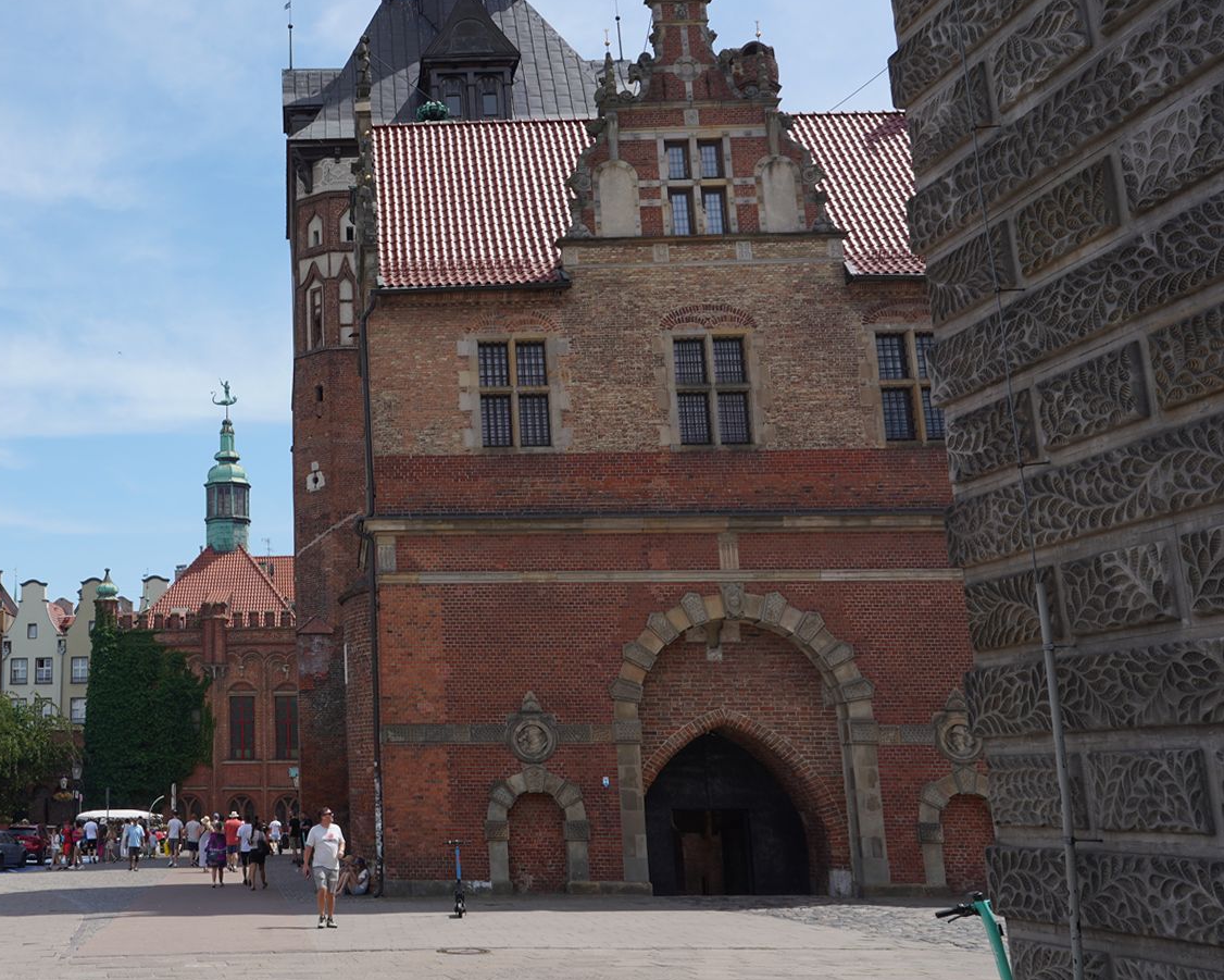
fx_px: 1449
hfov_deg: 43.0
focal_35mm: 40
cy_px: 423
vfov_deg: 37.3
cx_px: 191
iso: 100
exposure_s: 1/100
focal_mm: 24
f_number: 14
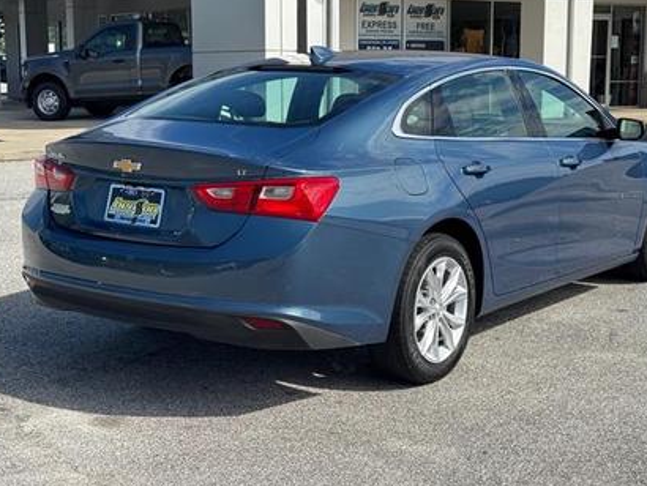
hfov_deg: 32.7
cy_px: 211
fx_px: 1103
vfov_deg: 24.8
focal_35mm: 59
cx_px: 327
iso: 64
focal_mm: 6.76
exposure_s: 1/3610
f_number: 1.78
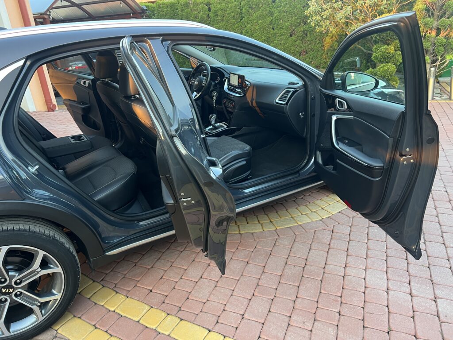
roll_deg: +4.2
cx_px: 226
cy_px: 170
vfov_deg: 53.1
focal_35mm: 26
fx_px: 340
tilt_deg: -23.0
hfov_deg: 67.3
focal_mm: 5.7
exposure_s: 1/82
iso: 125
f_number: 1.5
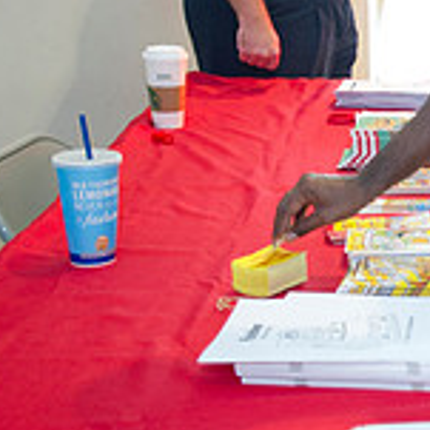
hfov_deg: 17.5
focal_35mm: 85
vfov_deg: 20.4
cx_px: 715
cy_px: 159
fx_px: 1195
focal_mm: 26
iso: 640
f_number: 2.8
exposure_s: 1/125
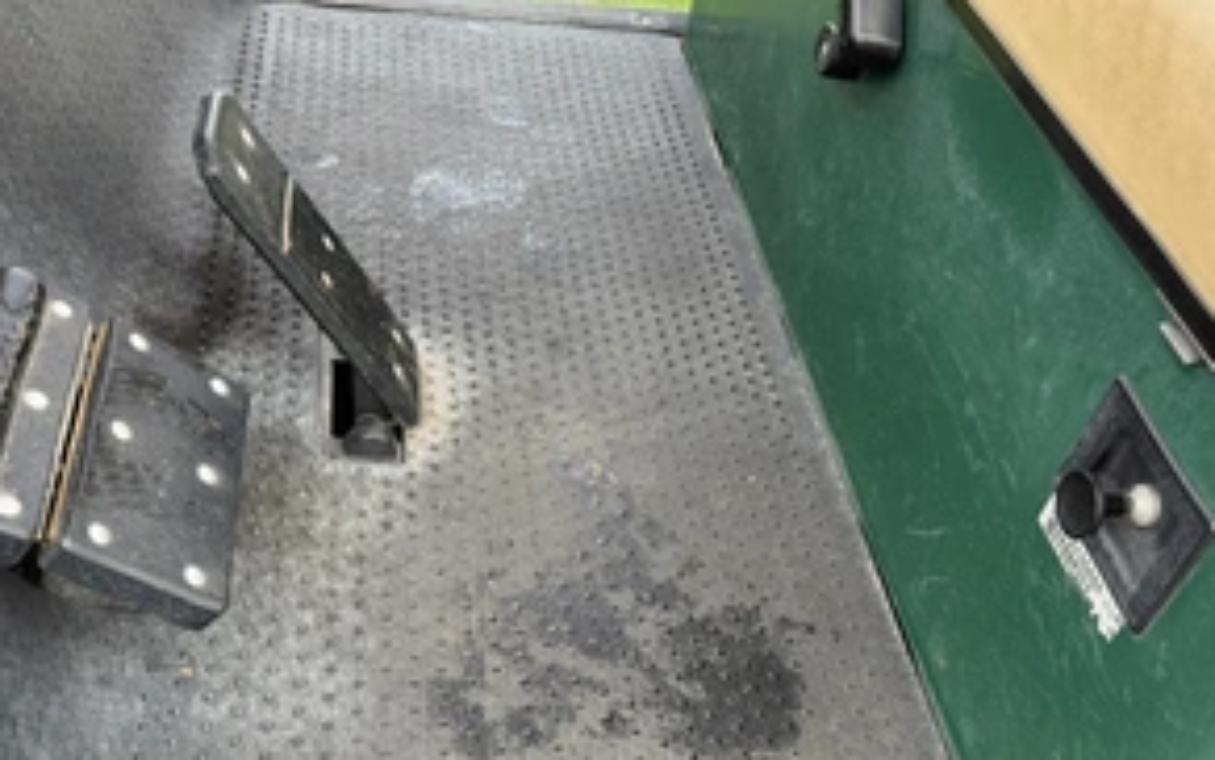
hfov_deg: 55.3
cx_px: 635
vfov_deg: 36.1
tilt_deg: -42.5
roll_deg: -12.8
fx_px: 1159
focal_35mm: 35
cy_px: 468
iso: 100
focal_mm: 6.76
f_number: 1.78
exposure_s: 1/188
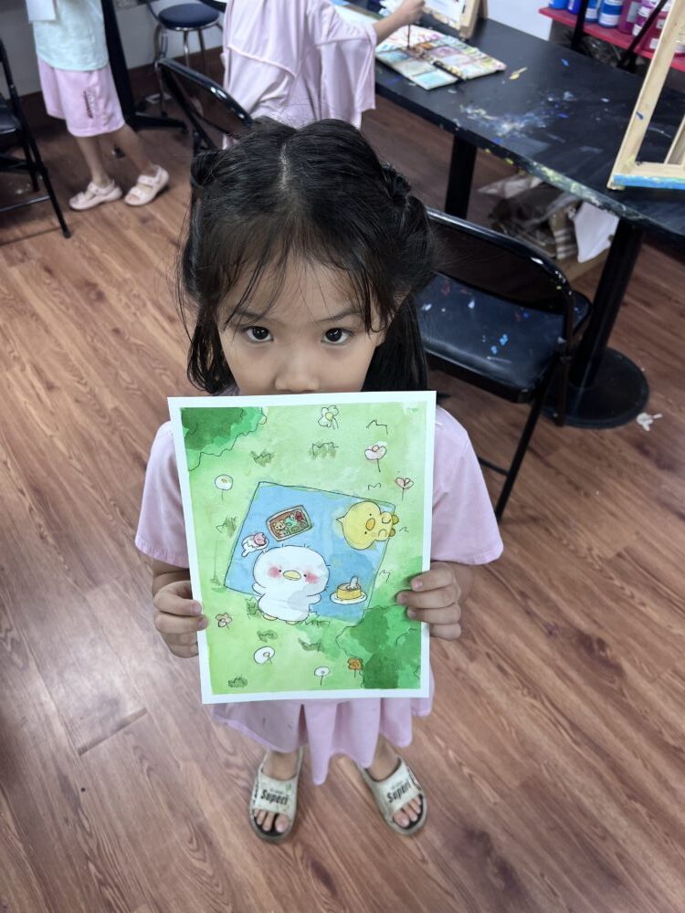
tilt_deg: -48.4
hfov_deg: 53.1
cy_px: 456
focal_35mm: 26
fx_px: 686
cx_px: 342
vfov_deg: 67.3
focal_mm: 5.7
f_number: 1.5
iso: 100
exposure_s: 1/100
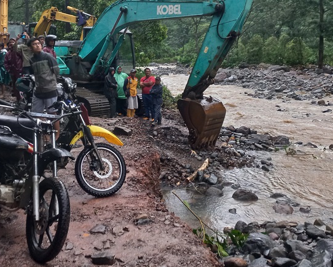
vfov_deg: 32.7
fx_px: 444
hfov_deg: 41.1
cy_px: 63
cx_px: 151
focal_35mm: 45
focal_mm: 4.6
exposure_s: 1/50
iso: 100
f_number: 1.8
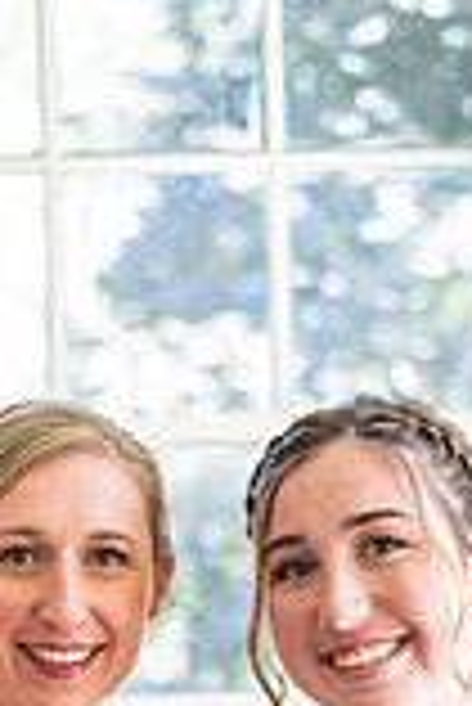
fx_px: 2806
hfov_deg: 9.6
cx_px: 166
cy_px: 971
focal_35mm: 143
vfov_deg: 13.7
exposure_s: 1/320
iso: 640
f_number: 2.5
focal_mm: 50
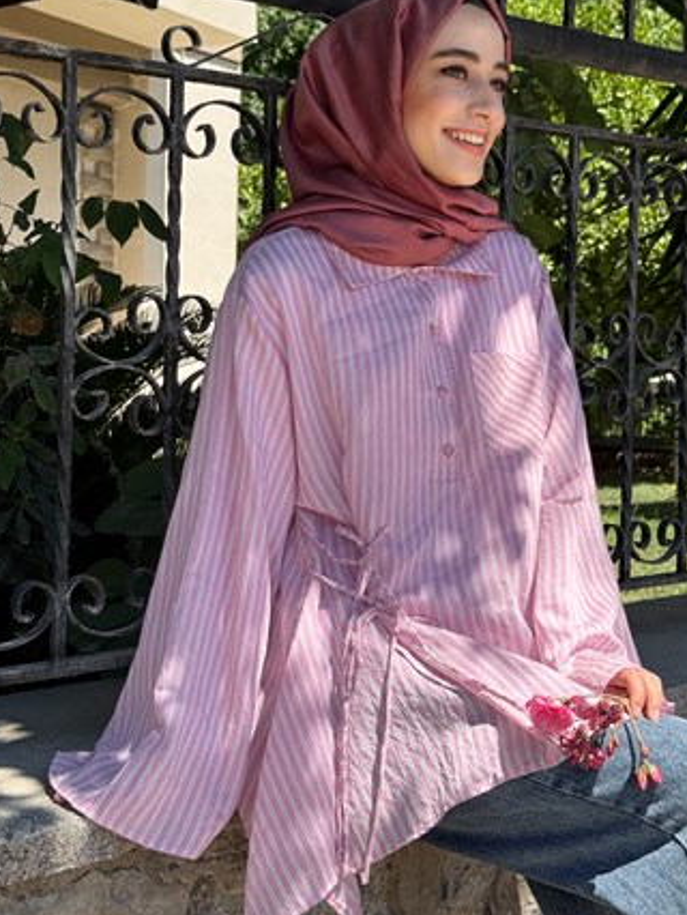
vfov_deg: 32.1
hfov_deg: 24.4
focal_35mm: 60
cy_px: 358
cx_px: 386
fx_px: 1586
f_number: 1.78
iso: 64
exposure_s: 1/1980
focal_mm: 6.76
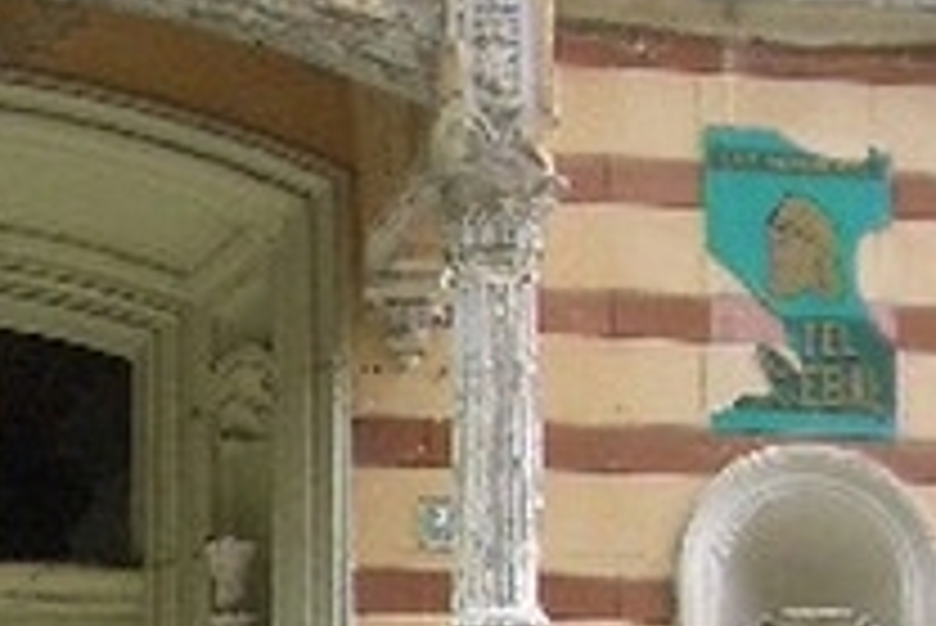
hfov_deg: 14.3
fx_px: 3642
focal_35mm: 140
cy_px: 829
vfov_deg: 9.6
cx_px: -122
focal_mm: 5.8
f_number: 2.6
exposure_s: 1/200
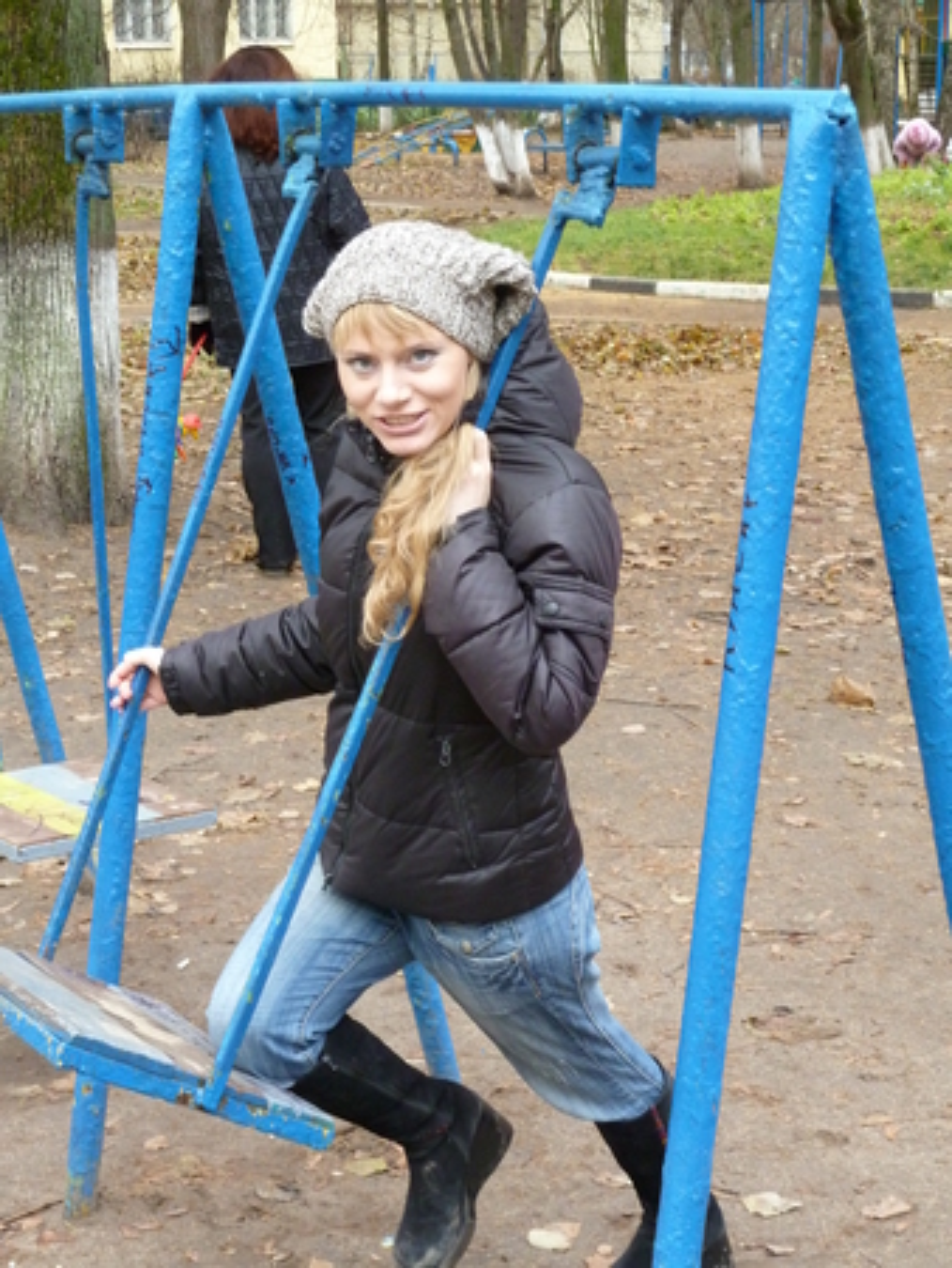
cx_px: 476
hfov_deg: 20.5
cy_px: 634
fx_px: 2638
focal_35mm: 72
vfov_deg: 27.0
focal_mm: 11.9
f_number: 4.1
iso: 400
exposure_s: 1/40
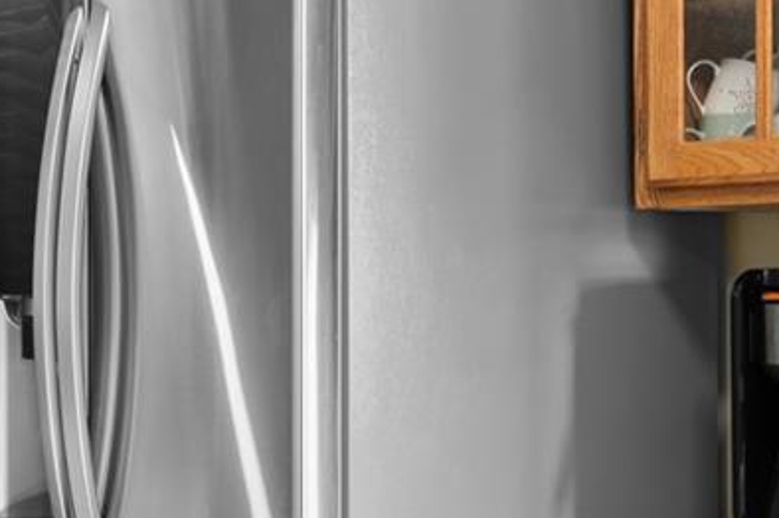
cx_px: 6
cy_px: 290
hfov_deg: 27.6
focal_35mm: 69
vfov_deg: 19.7
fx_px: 1492
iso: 400
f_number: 8
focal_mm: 17
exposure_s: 1.6
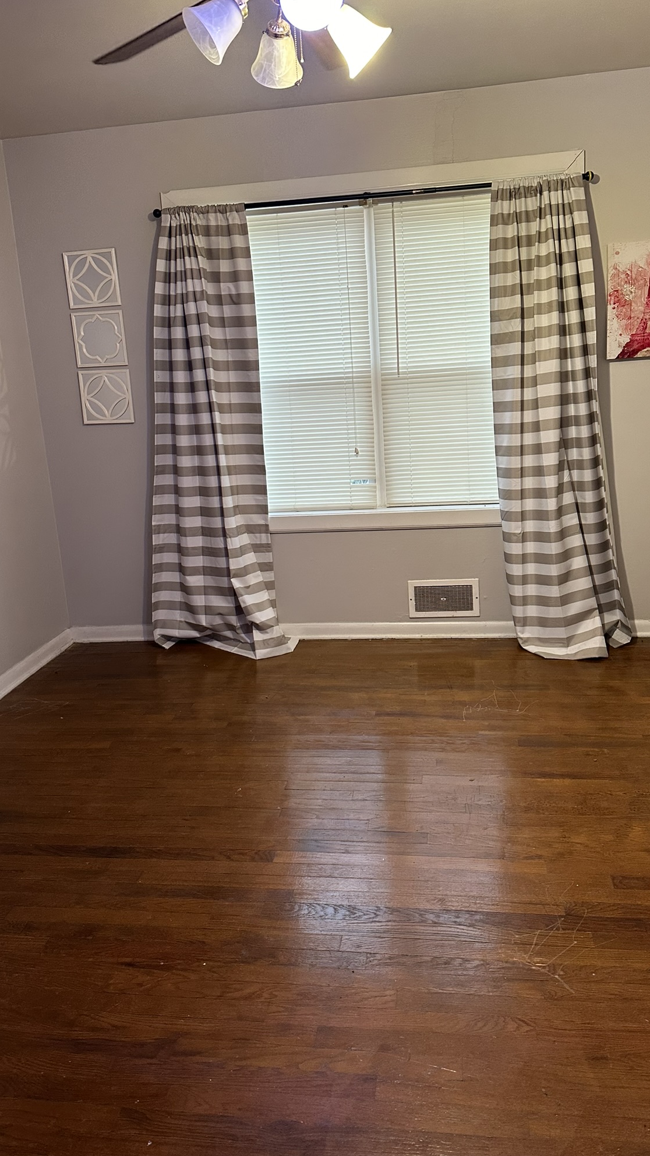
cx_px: 326
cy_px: 560
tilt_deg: -11.4
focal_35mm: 27
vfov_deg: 69.8
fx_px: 827
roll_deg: +4.1
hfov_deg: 42.9
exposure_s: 1/60
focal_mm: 6.86
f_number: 1.78
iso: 320
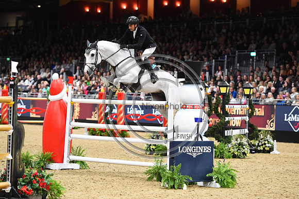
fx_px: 1162
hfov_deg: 14.7
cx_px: 150
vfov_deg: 9.8
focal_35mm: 140
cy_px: 100
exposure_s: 1/800
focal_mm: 140
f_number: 3.5
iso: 5000
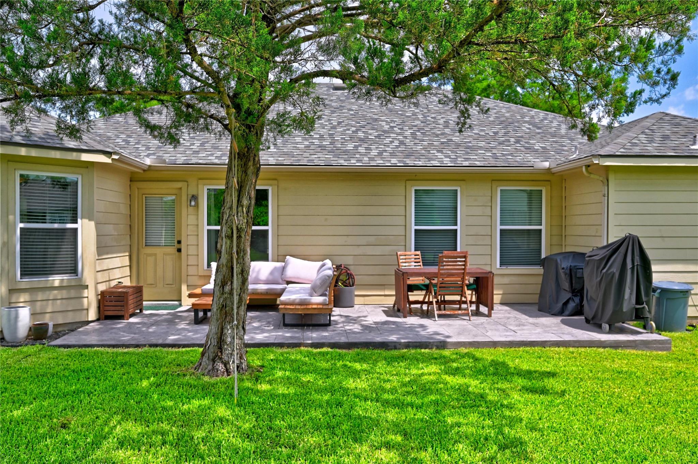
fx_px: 581
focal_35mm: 30
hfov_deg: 62.0
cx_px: 349
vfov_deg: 43.5
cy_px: 232
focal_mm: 30
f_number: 8
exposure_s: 1/400
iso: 400
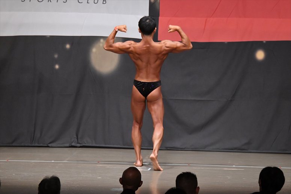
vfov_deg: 6.8
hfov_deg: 10.2
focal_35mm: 202
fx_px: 1632
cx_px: 146
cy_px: 97
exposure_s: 1/400
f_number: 5.6
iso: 6400
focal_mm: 135
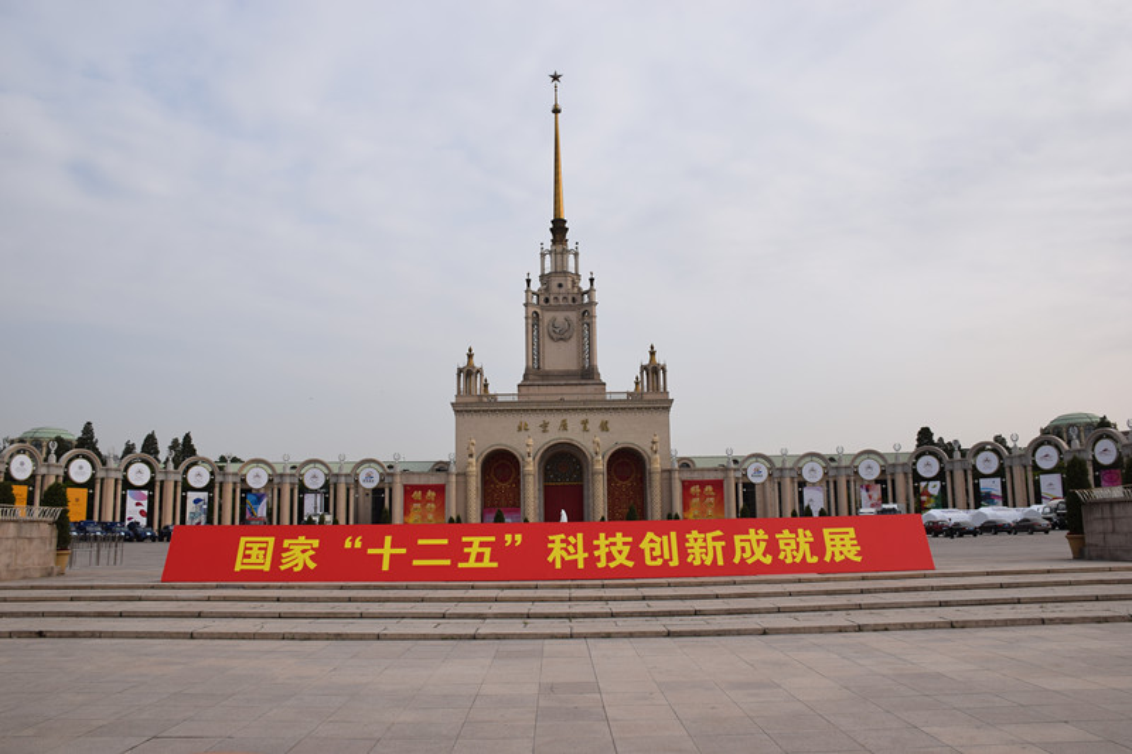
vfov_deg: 47.9
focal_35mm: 27
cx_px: 566
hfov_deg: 67.4
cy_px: 377
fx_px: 849
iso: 200
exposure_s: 1/400
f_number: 10
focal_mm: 18
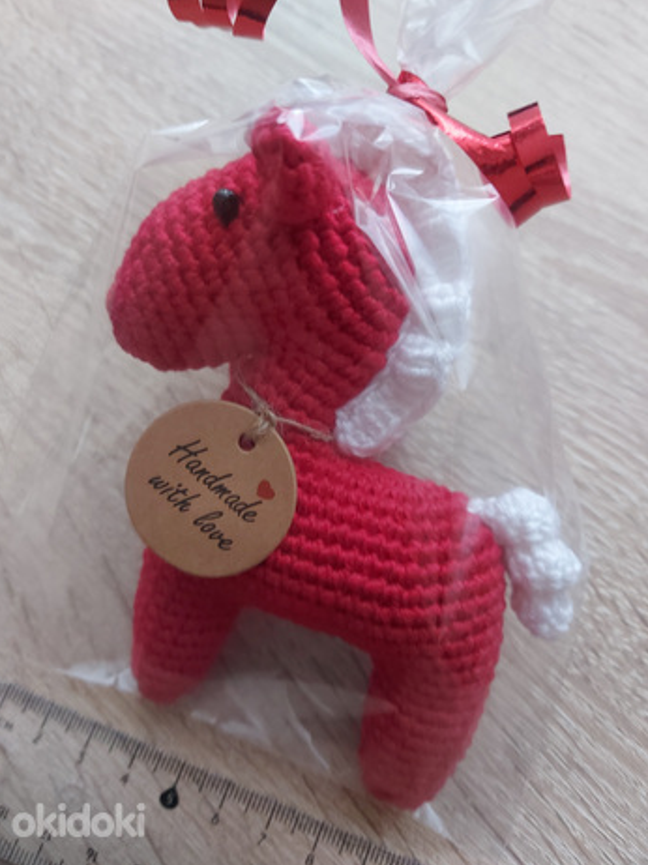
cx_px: 310
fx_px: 650
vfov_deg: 67.3
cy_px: 418
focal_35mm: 26
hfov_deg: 53.0
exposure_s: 1/25
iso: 500
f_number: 1.8
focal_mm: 5.23
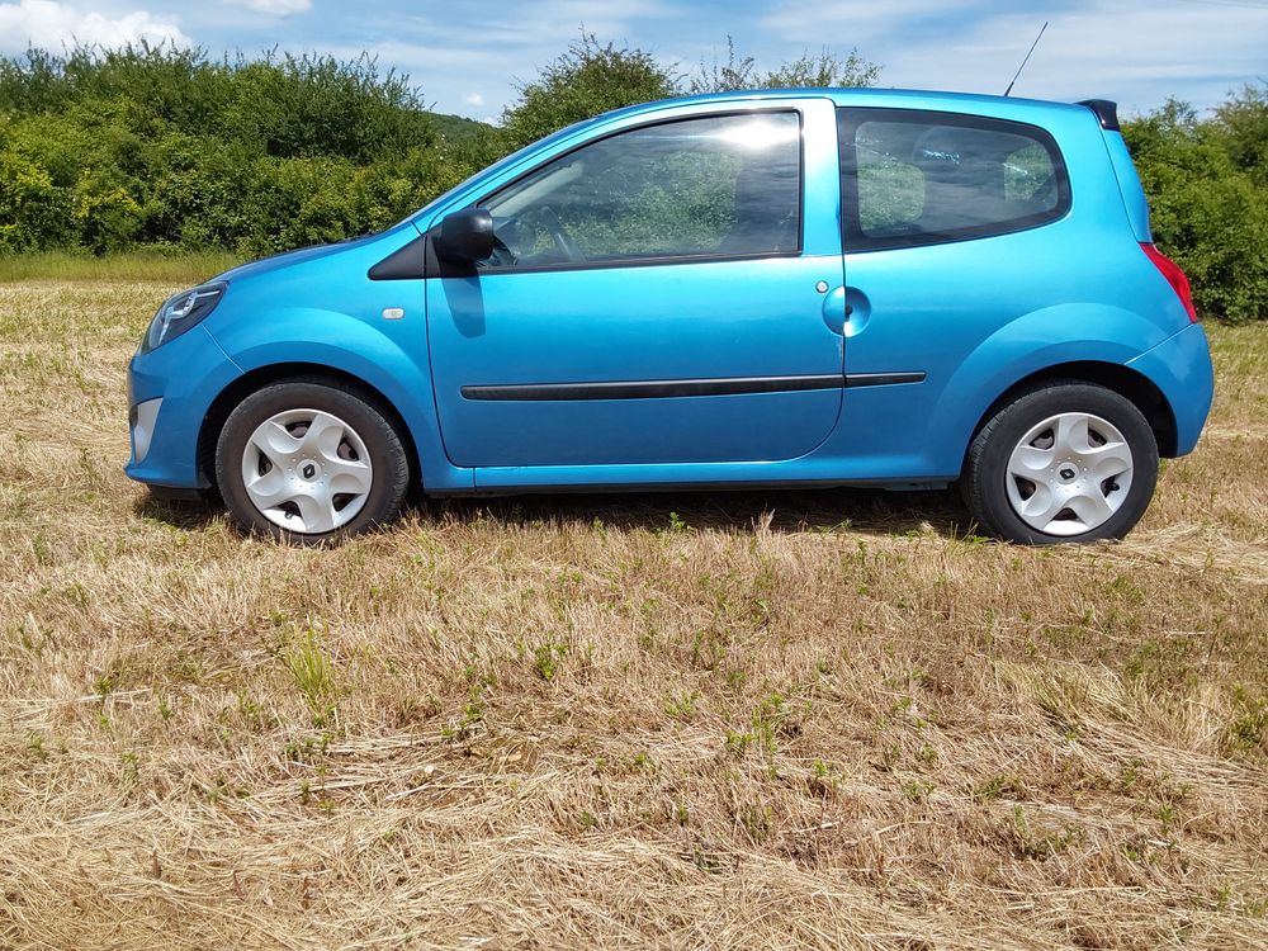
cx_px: 634
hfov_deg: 63.4
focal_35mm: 28
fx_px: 1026
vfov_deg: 49.7
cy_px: 476
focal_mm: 2.91
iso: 50
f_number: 1.9
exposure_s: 1/2247
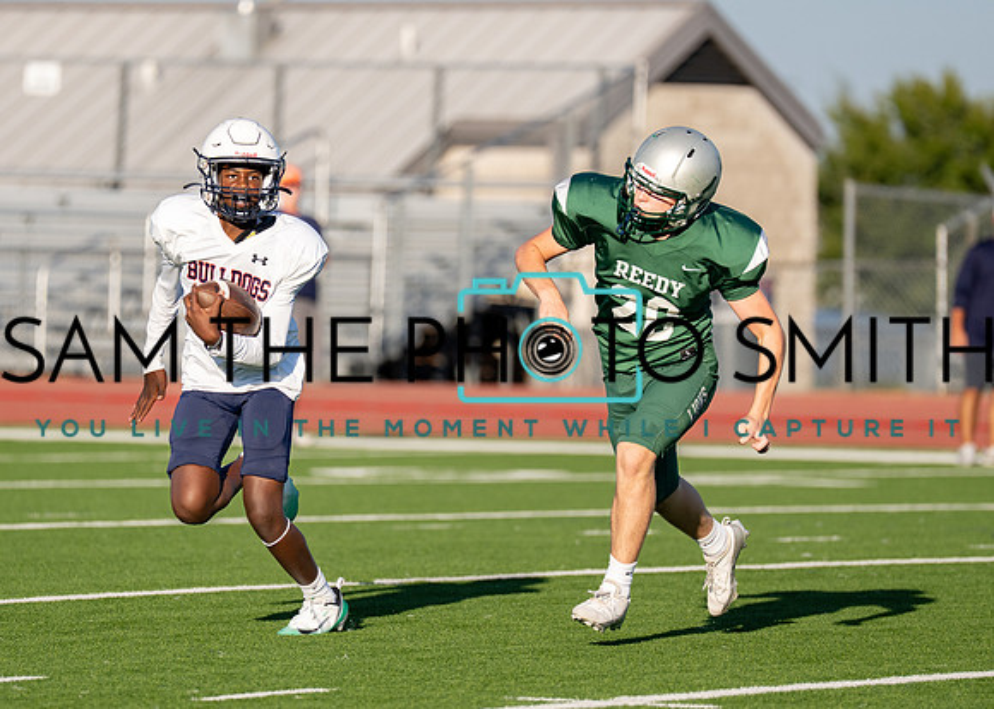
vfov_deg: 4.3
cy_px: 383
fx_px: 9384
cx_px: 452
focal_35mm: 332
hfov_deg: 6.1
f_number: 2.8
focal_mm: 200
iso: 200
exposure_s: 1/5000
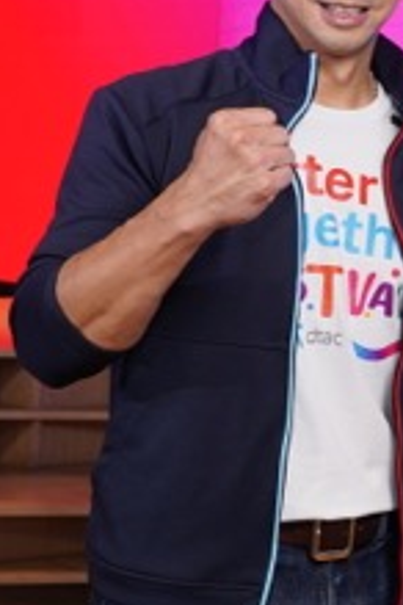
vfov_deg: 19.4
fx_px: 1763
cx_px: 745
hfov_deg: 11.9
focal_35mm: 105
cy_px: 195
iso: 800
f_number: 6.3
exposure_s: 1/80
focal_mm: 36
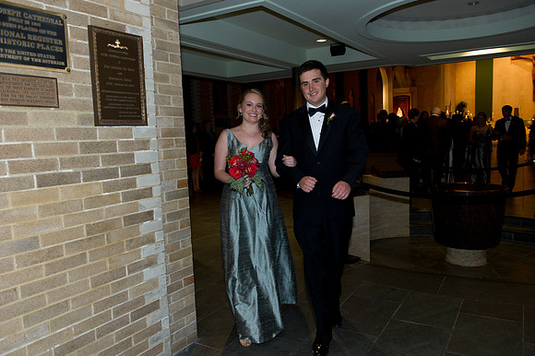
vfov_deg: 42.3
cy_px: 178
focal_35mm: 31
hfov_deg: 60.3
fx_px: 460
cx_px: 268
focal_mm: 31
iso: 1600
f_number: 5
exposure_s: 1/80
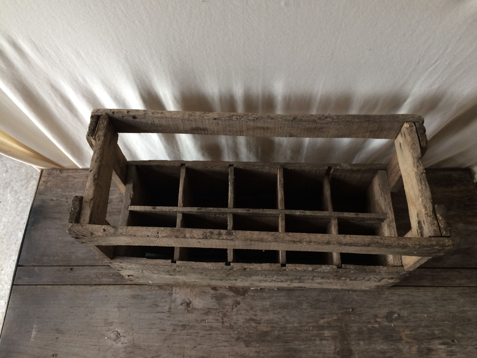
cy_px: 179
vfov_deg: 48.2
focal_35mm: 29
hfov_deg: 61.7
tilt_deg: -64.4
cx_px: 238
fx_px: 400
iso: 64
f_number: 2.2
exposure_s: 1/33
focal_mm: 4.15
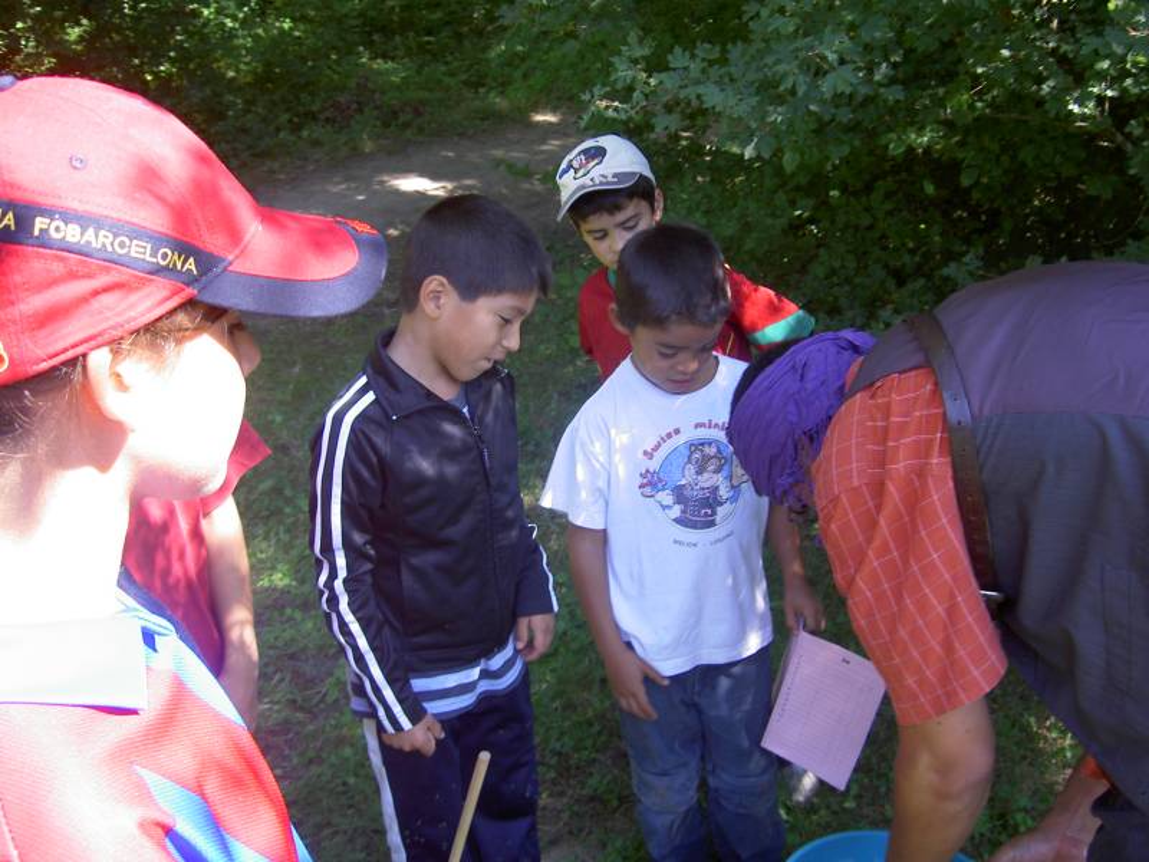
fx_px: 1295
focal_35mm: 39
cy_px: 431
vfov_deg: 36.8
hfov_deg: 47.9
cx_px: 574
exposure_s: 1/100
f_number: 2.8
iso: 100
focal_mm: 8
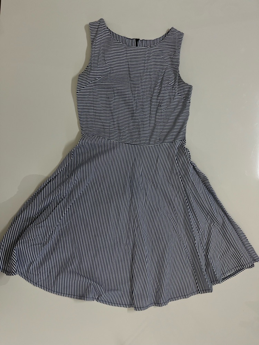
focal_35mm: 26
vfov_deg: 67.3
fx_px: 259
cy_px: 172
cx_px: 130
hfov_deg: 53.1
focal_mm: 5.1
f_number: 1.6
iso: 80
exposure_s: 1/100
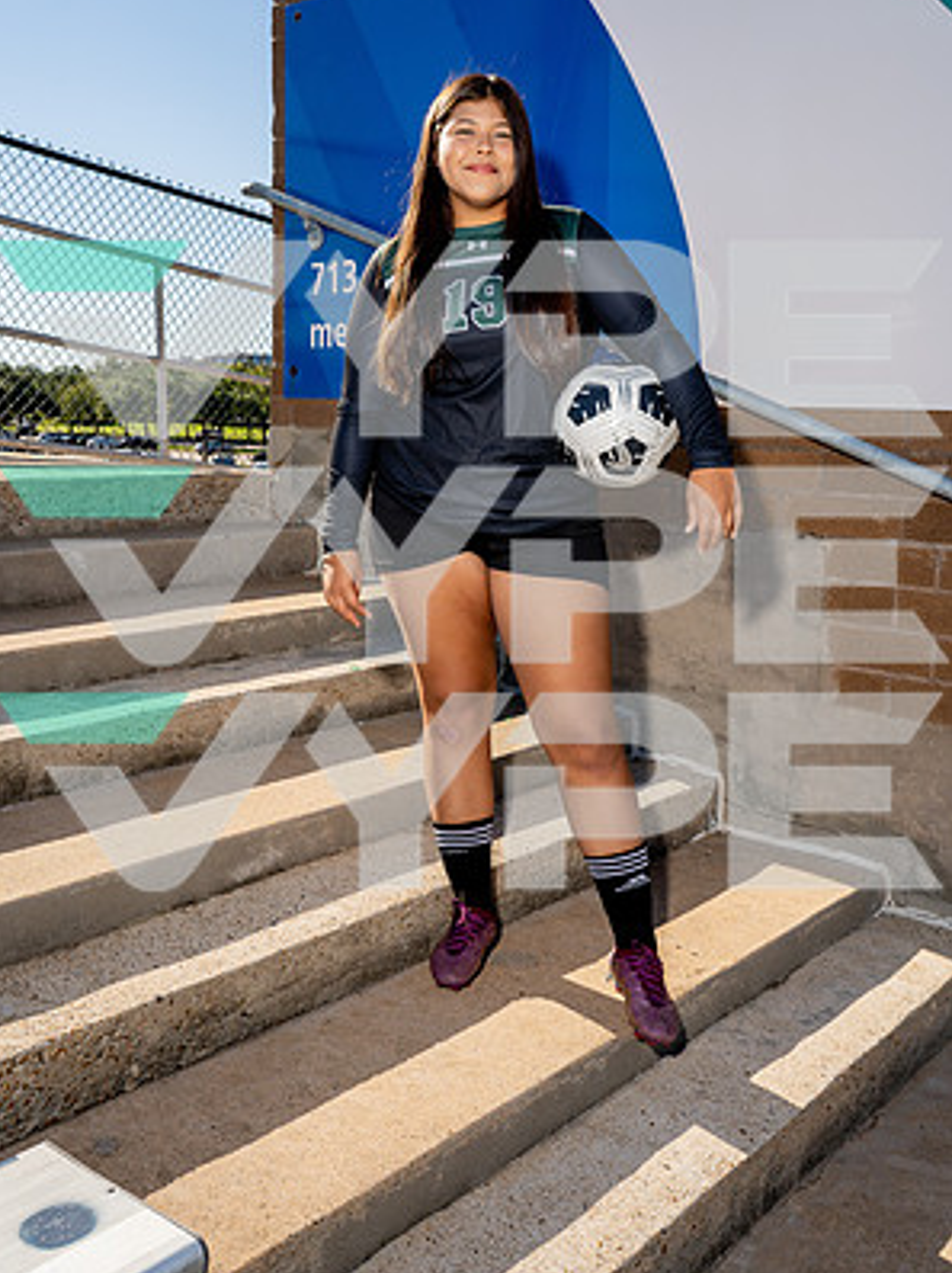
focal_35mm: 36
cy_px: 568
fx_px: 1322
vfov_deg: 51.3
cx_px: 474
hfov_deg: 39.6
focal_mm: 33
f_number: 10
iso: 100
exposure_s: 1/250
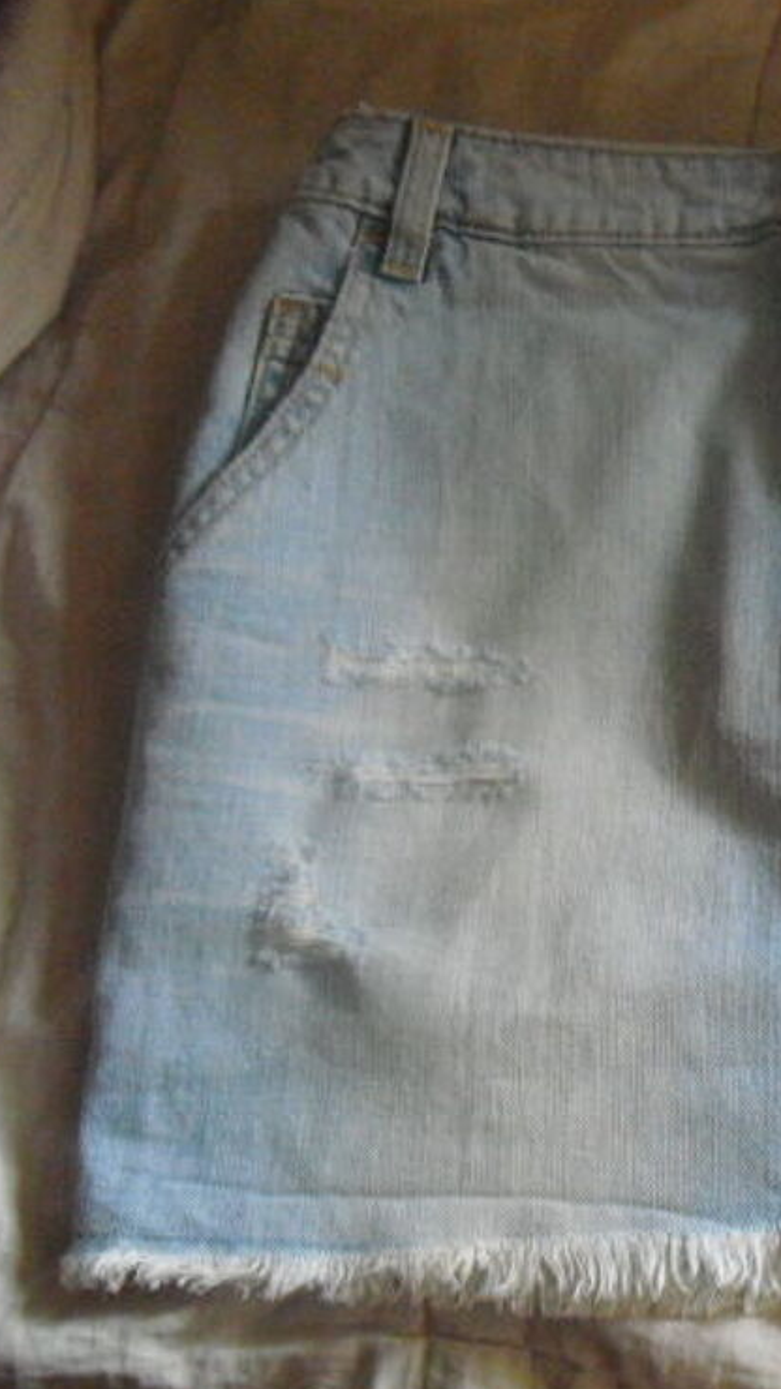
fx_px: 1952
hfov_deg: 21.5
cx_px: 852
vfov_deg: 39.2
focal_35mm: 53
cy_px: 693
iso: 800
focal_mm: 6.3
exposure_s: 1/25
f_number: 3.1
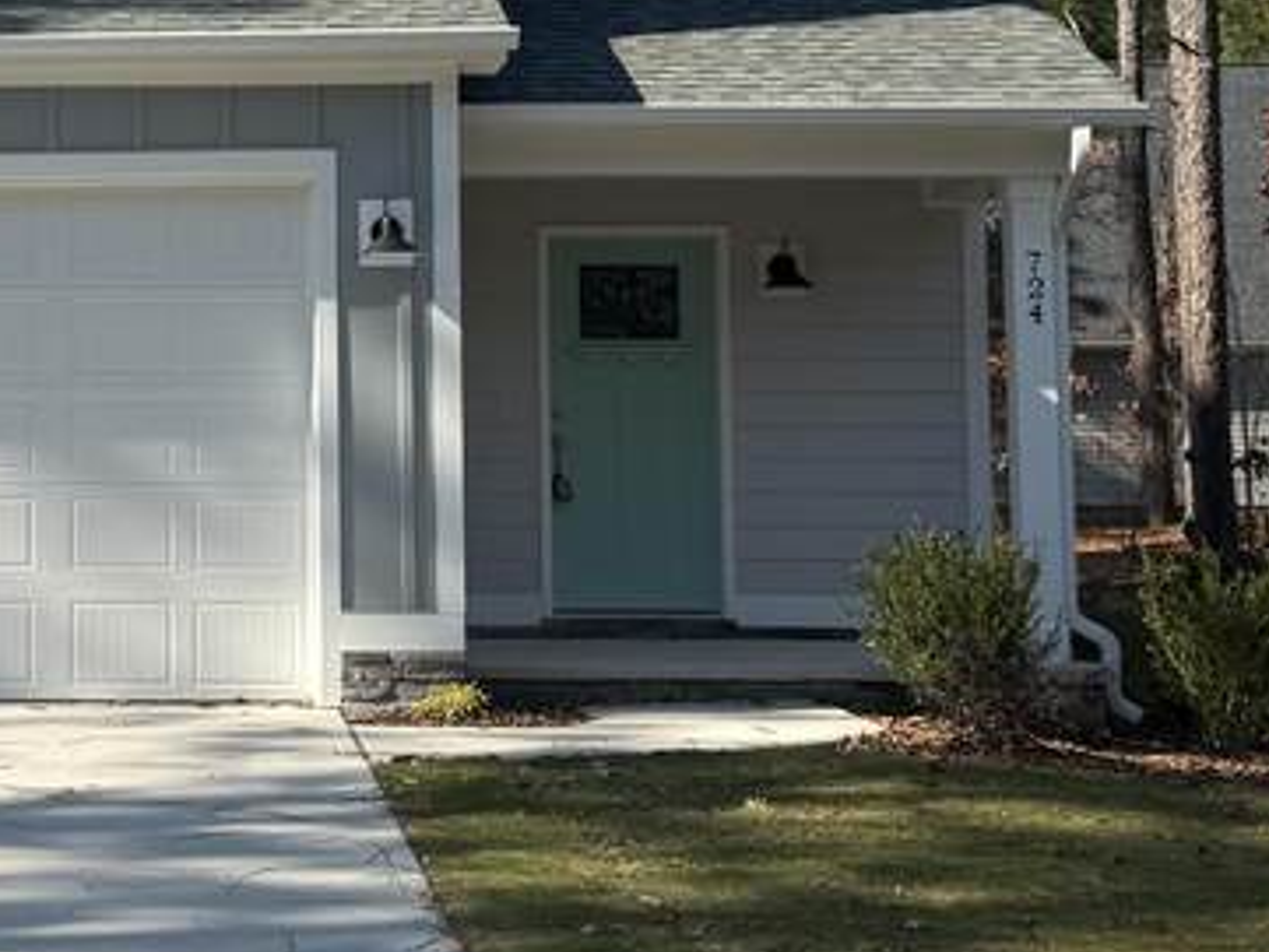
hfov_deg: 22.2
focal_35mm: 85
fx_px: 3117
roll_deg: +0.1
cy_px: 221
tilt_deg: +4.3
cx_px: 18
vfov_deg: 17.3
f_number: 1.78
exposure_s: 1/3584
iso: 80
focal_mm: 6.76
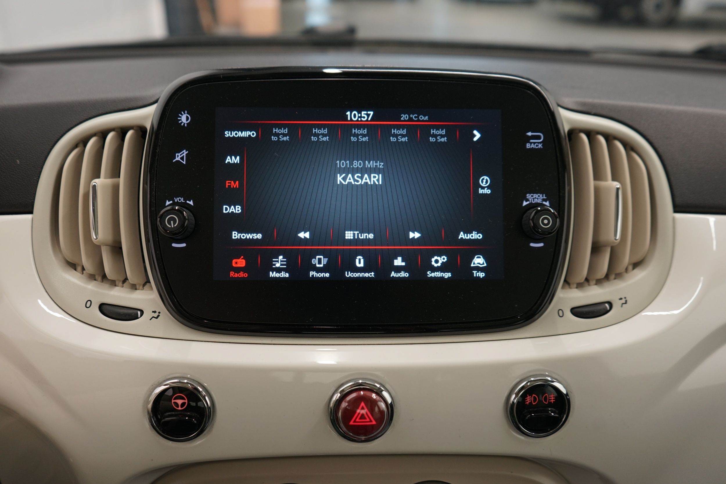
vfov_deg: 45.0
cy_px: 242
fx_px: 585
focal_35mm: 29
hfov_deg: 63.7
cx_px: 363
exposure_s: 1/60
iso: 640
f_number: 4
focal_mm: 29
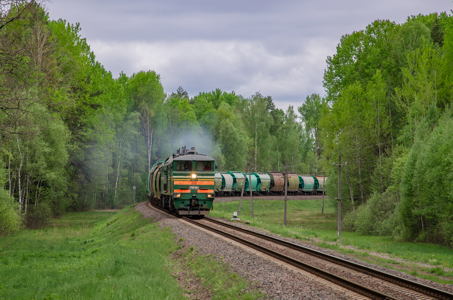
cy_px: 150
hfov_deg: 14.0
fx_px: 1846
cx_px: 226
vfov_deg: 9.3
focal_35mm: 147
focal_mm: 98
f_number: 6.3
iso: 320
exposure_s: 1/320
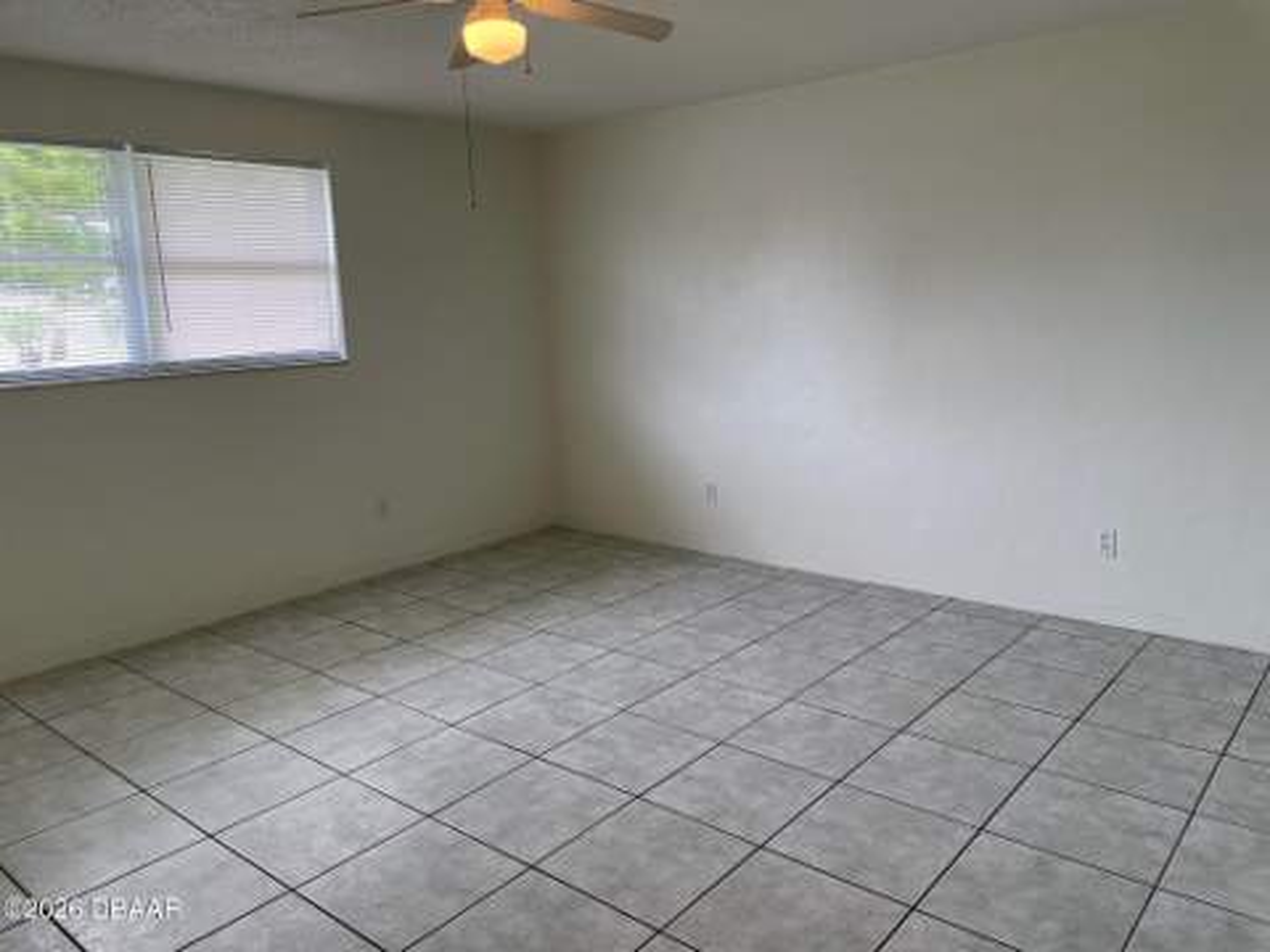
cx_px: 635
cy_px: 476
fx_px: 954
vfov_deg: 53.1
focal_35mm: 26
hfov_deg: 67.3
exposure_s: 1/120
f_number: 1.6
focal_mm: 4.2
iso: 100
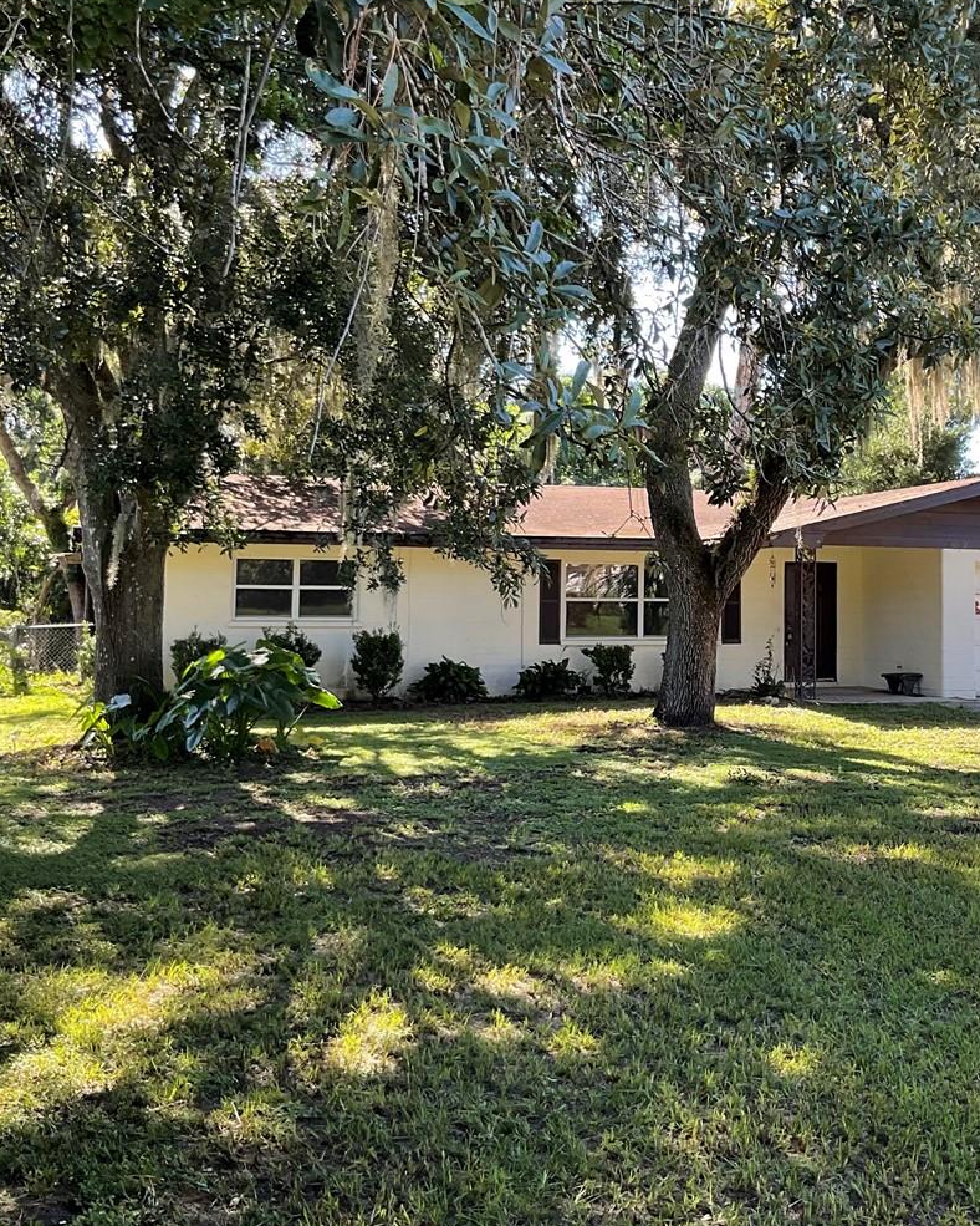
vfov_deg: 40.2
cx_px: 725
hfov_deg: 32.2
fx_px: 1668
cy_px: 515
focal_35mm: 46
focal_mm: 3
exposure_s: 1/122
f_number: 1.8
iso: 16
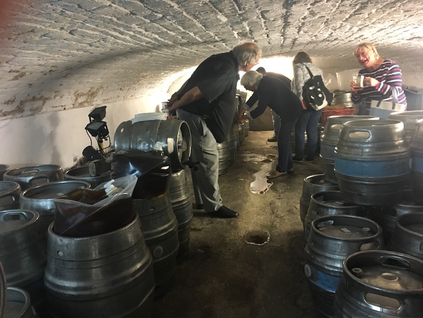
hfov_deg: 61.7
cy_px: 159
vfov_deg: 48.2
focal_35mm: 29
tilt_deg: -12.5
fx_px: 354
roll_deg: +3.4
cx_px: 212
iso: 250
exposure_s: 1/17
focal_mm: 4.15
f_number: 2.2
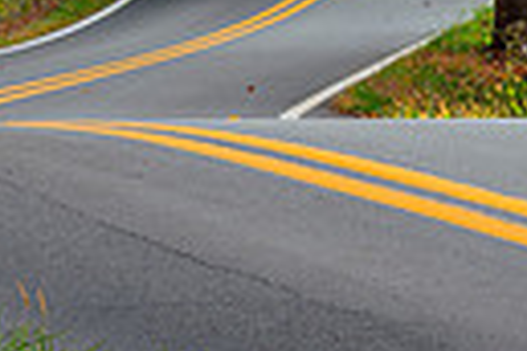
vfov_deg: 3.1
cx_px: 805
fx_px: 6426
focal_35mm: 439
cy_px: -345
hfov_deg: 4.7
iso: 100
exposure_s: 1/25
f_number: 11
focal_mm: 98
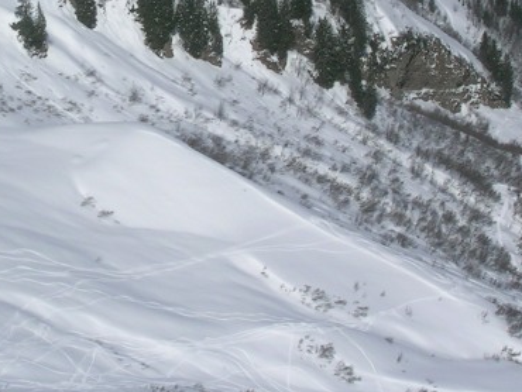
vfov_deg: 6.5
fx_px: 3425
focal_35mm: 227
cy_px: 51
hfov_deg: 8.7
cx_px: 120
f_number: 8.2
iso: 50
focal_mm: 16.2
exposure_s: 1/646
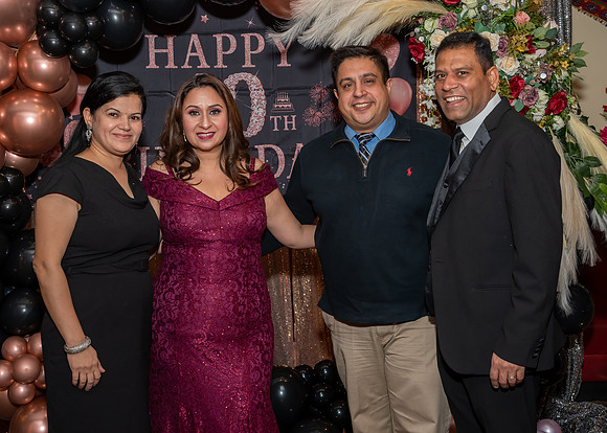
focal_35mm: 48
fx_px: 826
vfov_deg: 29.4
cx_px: 309
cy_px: 198
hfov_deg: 40.3
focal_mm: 28
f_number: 8
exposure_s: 1/250
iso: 500
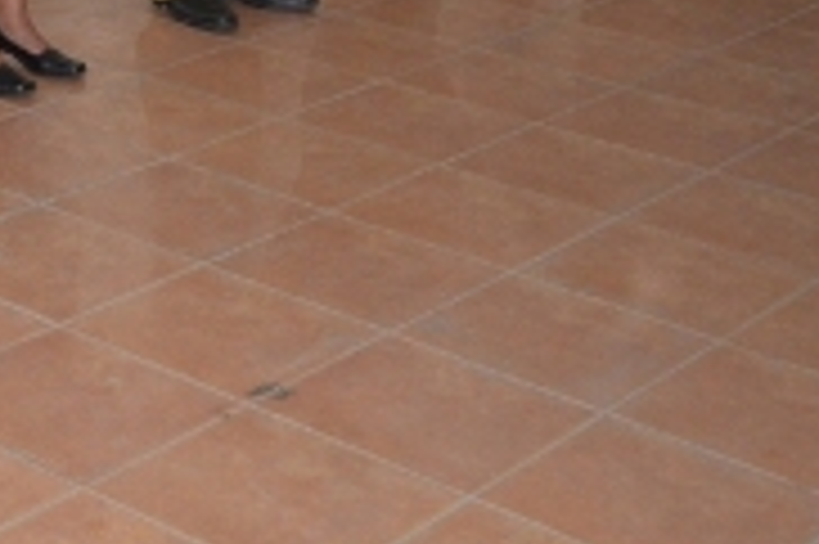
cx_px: -133
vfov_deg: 12.8
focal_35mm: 99
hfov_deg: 19.6
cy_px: -351
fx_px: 2250
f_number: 3.8
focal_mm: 20
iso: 1000
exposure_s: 1/60
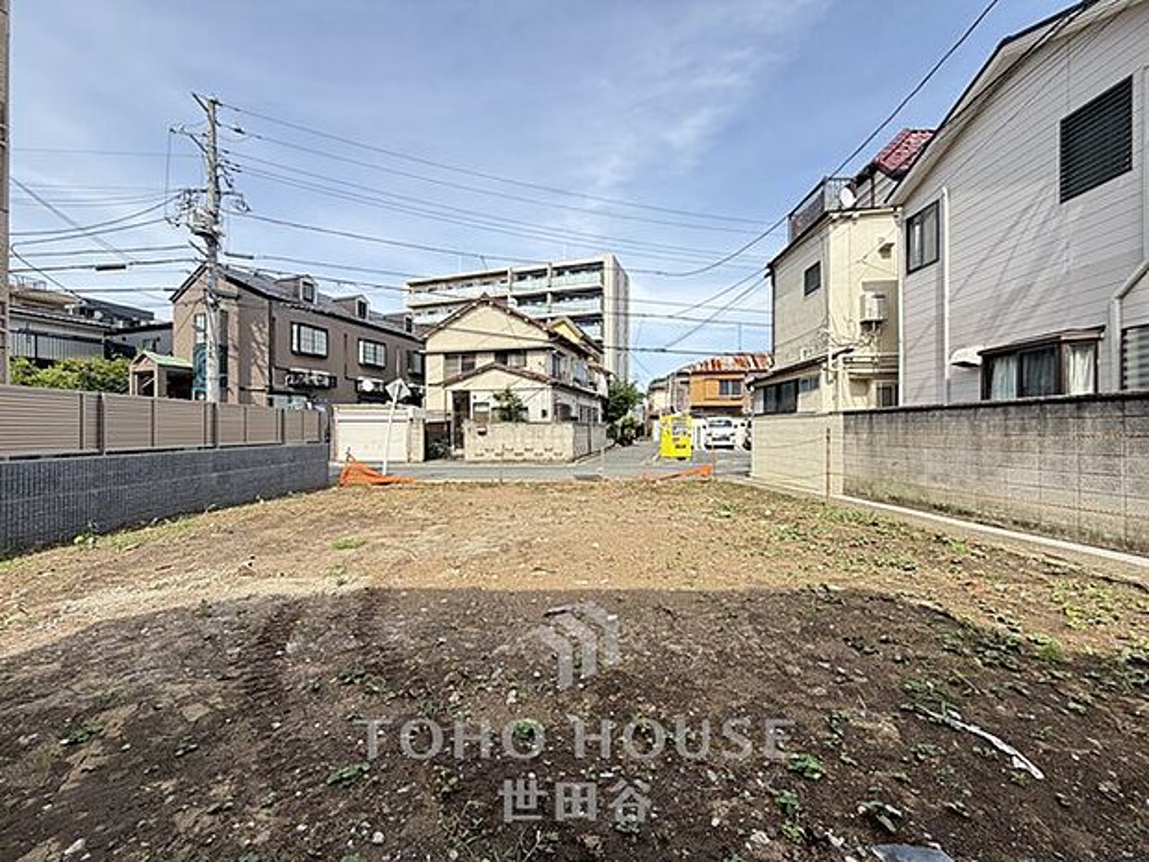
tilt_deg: -0.3
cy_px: 431
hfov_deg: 102.1
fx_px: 465
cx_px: 574
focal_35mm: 14
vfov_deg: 85.7
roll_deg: +0.2
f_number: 2.2
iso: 50
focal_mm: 2.22
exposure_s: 1/379
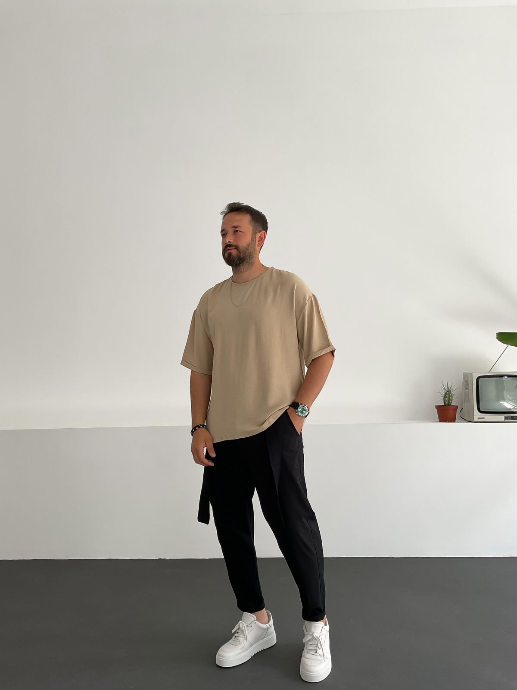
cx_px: 258
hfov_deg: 48.2
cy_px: 345
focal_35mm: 29
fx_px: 577
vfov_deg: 61.7
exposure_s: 1/140
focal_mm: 3
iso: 16
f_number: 1.8
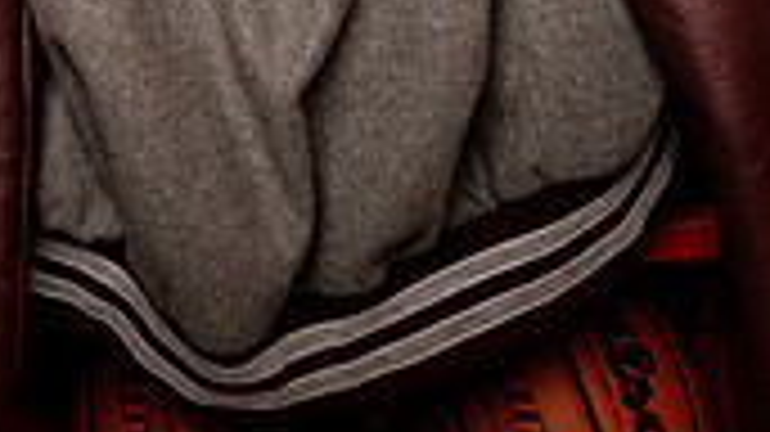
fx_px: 1347
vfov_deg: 14.1
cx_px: 99
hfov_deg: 30.7
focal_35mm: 66
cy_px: -526
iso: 100
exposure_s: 1/250
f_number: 7.1
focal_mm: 24
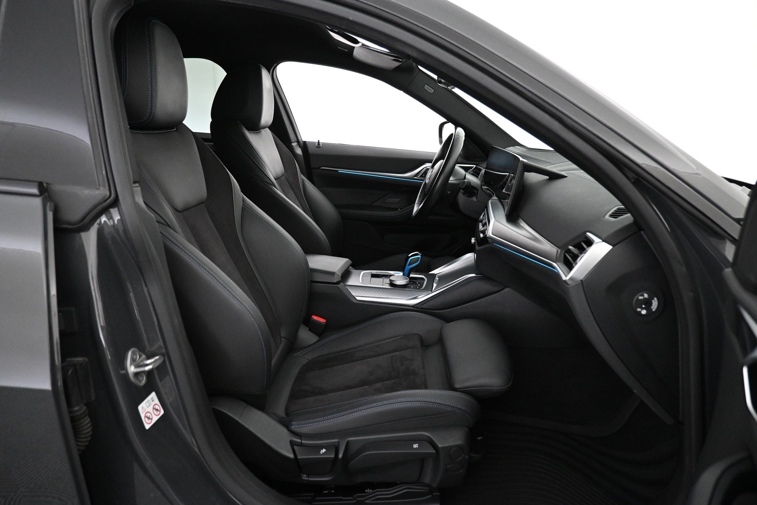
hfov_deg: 71.5
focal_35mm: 25
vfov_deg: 51.3
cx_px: 390
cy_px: 254
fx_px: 526
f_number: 3.5
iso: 3600
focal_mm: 16
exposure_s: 1/60
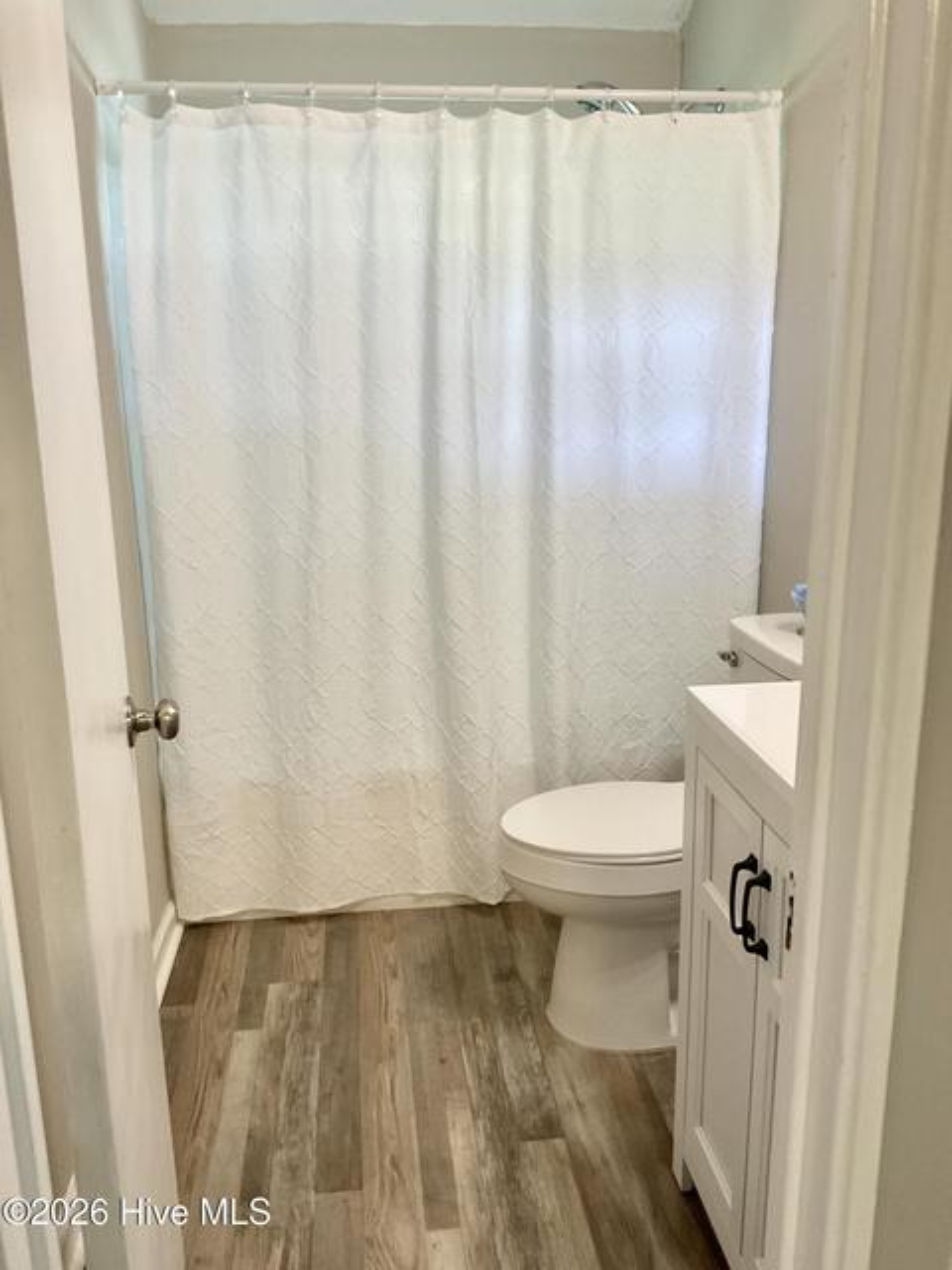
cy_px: 635
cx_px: 476
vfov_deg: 61.7
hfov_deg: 48.2
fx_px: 1063
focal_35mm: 29
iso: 80
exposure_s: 1/60
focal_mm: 3
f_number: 1.8
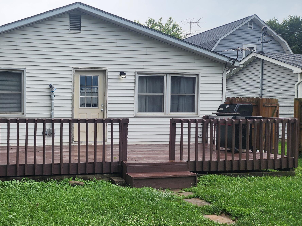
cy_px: 112
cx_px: 53
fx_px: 340
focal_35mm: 39
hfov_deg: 45.1
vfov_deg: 36.8
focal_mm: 6.4
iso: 12
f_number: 1.8
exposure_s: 1/748
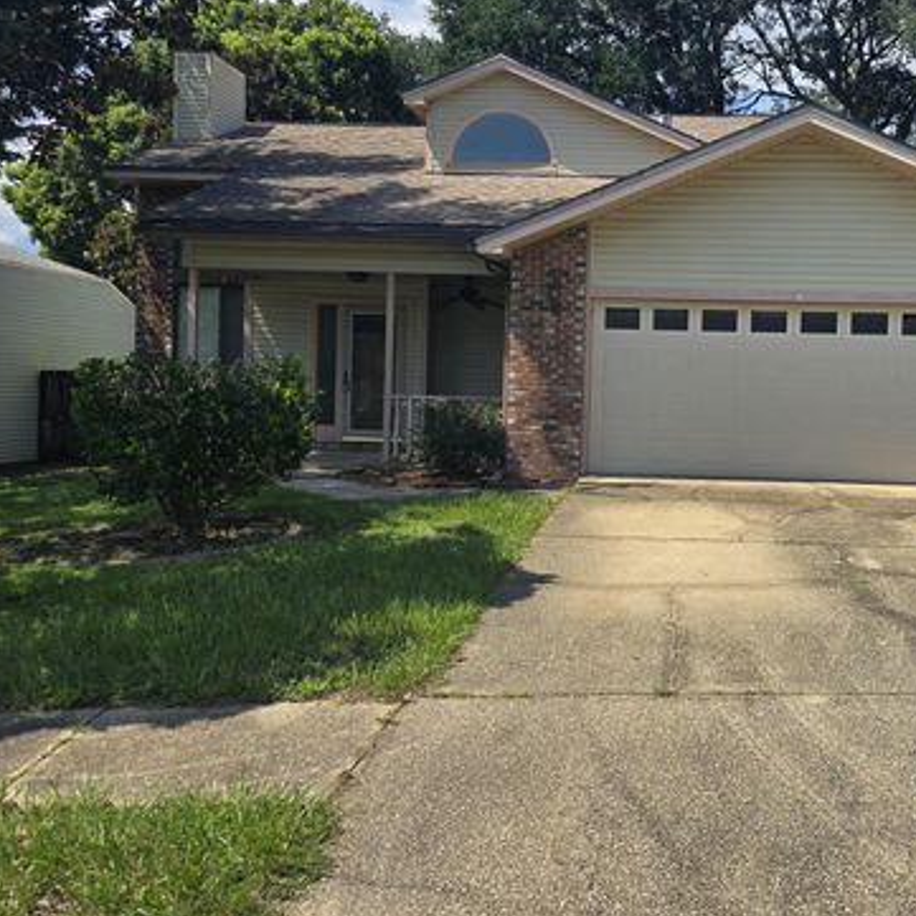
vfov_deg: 45.9
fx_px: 1078
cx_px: 627
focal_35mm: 36
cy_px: 391
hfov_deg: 45.2
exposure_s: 1/668
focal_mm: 6.3
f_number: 1.7
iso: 12
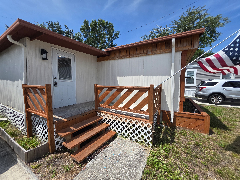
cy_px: 90
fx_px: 90
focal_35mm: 13
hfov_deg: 106.2
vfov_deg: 89.9
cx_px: 120
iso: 40
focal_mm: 2.2
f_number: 1.9
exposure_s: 1/2228
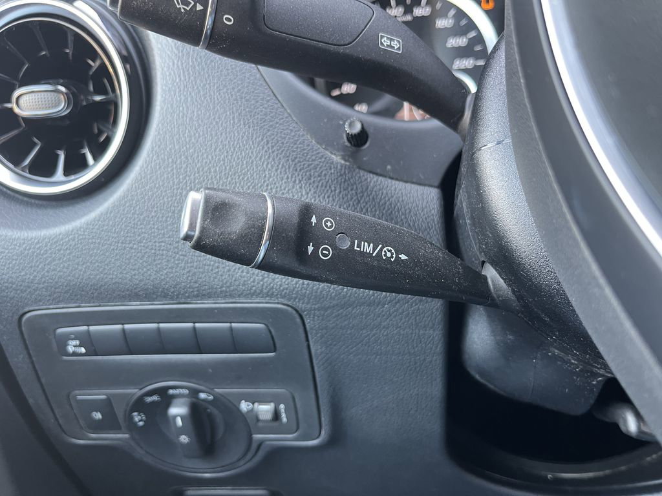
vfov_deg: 53.1
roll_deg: +3.1
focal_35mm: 26
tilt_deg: -20.7
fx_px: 497
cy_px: 248
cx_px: 331
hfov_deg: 67.3
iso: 200
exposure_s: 1/60
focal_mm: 5.1
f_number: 1.6
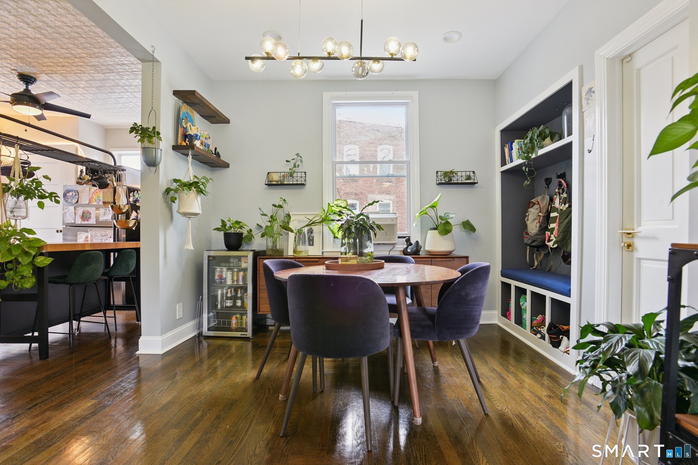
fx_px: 330
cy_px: 232
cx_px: 349
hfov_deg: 93.3
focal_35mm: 17
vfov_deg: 70.4
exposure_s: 1/3.33
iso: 400
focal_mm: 17
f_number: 11
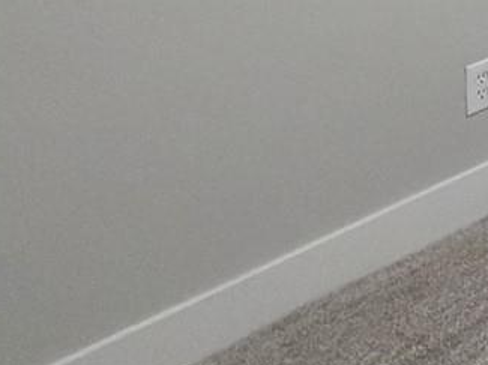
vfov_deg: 17.1
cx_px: 920
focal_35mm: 69
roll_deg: +1.4
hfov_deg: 19.5
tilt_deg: -1.6
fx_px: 972
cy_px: -312
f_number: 2.2
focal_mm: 2.22
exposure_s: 1/60
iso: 250
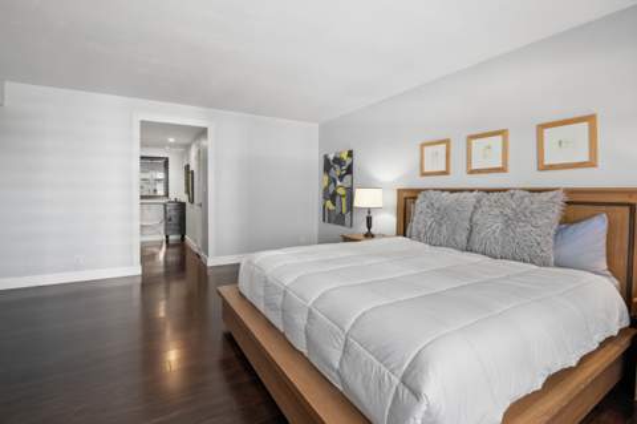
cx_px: 318
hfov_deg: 96.8
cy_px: 212
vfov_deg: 73.6
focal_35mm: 16
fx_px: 283
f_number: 8
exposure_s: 1/30
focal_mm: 16
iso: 250
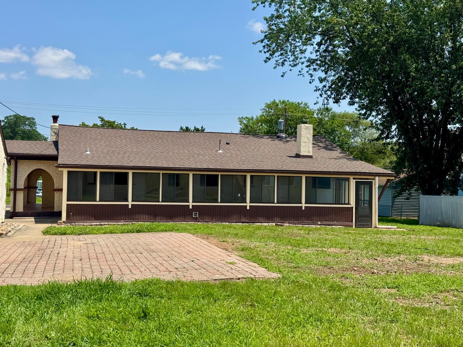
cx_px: 232
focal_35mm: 48
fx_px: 642
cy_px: 174
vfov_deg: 30.3
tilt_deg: +0.2
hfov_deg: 39.7
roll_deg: -1.3
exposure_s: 1/4975
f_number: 1.78
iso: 64
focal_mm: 6.76
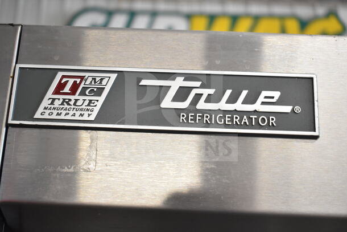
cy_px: 116
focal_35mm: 42
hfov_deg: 46.4
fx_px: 405
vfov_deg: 31.9
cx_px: 174
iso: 1600
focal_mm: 28
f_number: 4.5
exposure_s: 1/80
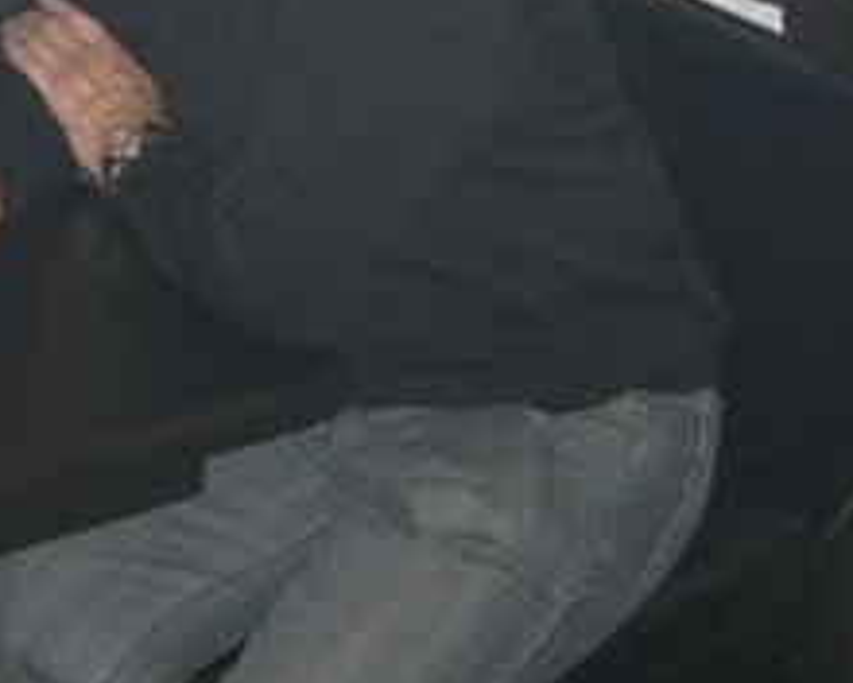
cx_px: -237
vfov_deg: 14.7
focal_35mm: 101
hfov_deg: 17.8
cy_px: -142
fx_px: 2550
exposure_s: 1/60
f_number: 2.7
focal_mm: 6.2
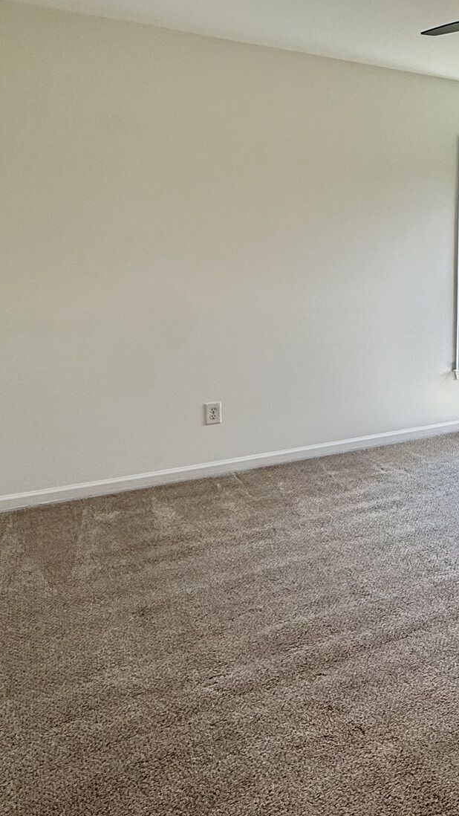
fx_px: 692
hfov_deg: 30.4
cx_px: 570
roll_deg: -1.9
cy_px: 308
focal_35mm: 32
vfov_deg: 60.2
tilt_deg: -5.4
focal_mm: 2.22
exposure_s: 1/241
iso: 64
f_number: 2.2
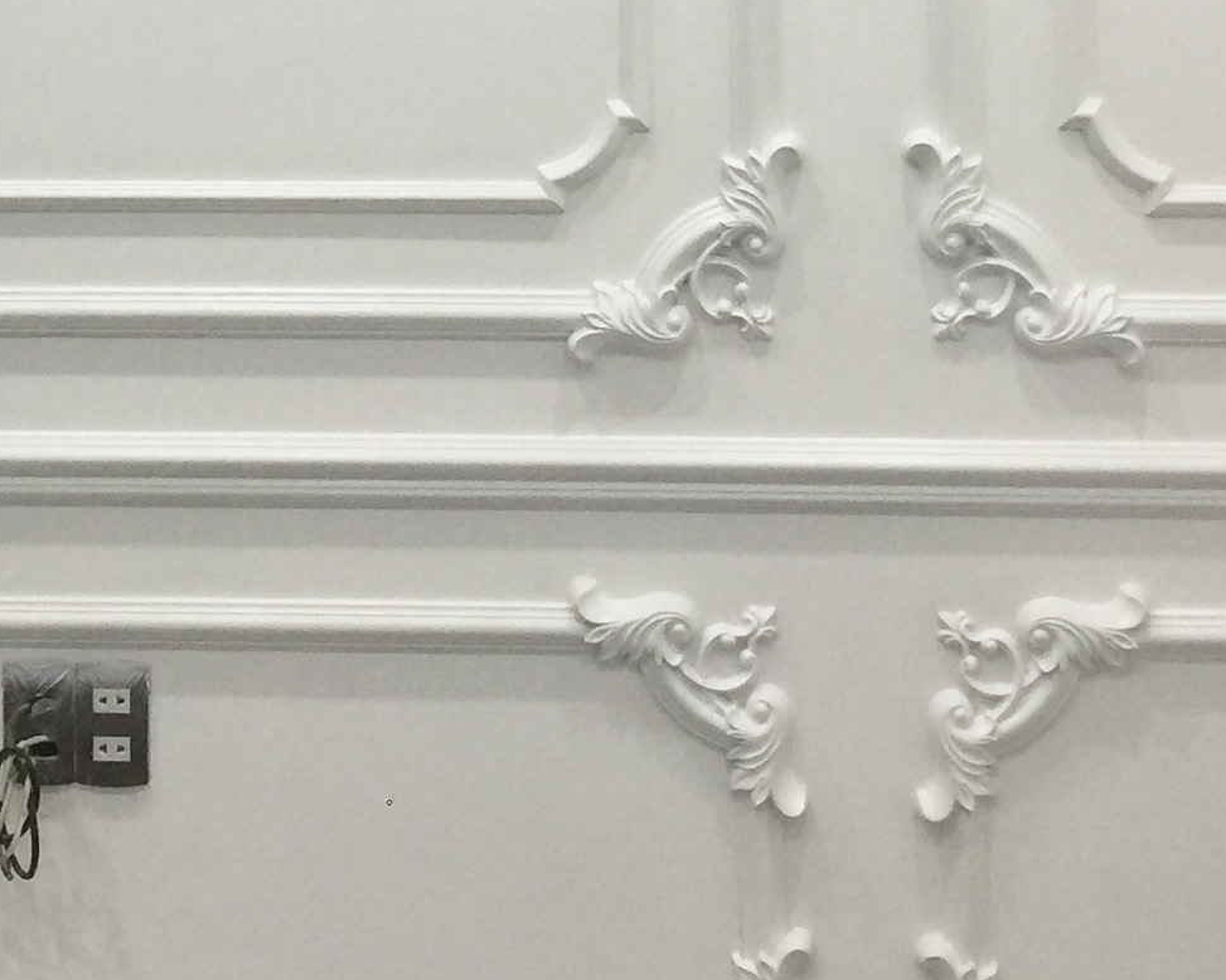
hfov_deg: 20.0
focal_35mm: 95
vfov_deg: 15.5
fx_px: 3446
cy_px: -256
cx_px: 263
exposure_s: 1/17
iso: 40
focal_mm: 4.15
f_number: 2.2
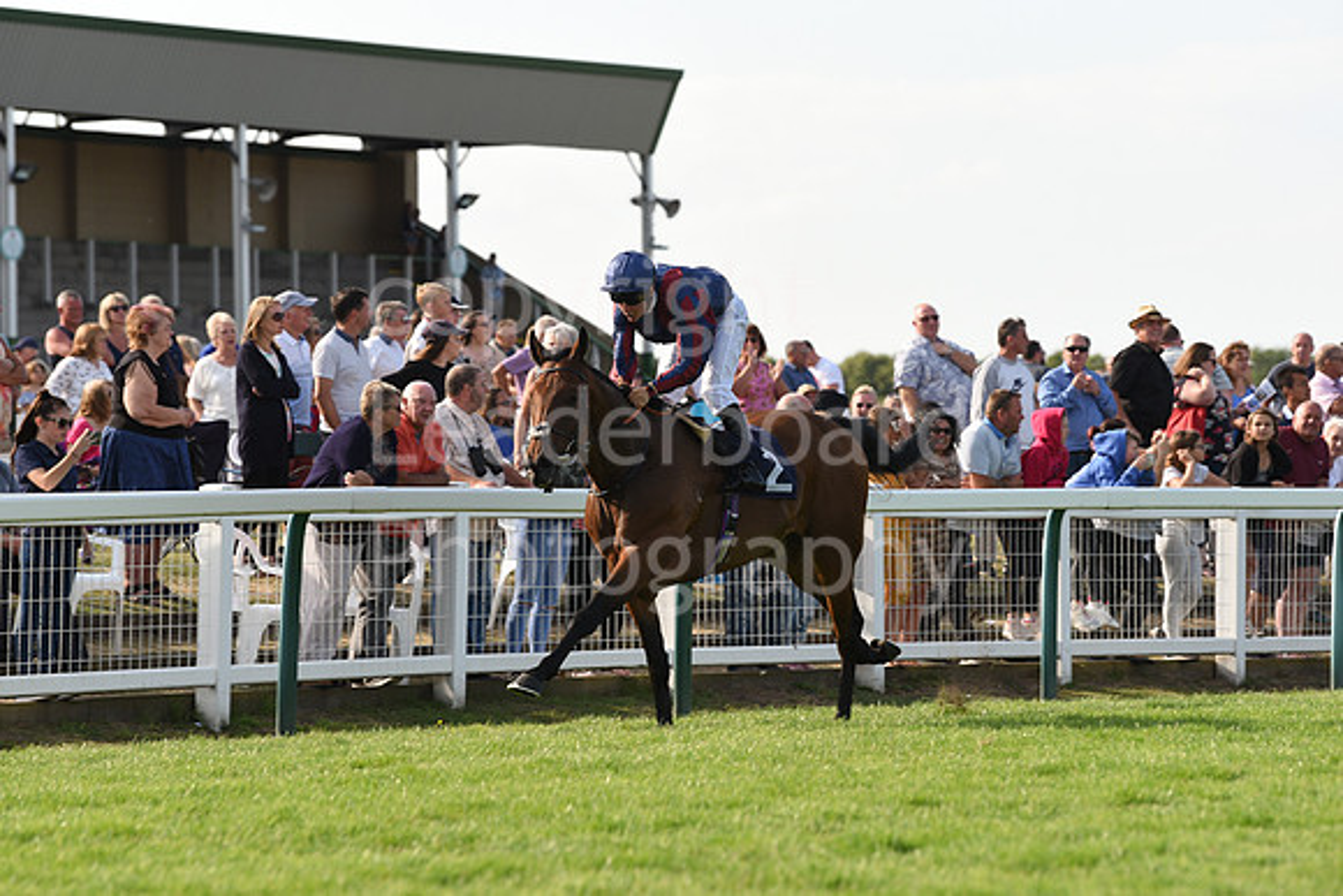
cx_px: 672
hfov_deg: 10.8
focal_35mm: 190
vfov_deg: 7.2
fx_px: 7089
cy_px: 448
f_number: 5.6
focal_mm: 190
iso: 400
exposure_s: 1/1250
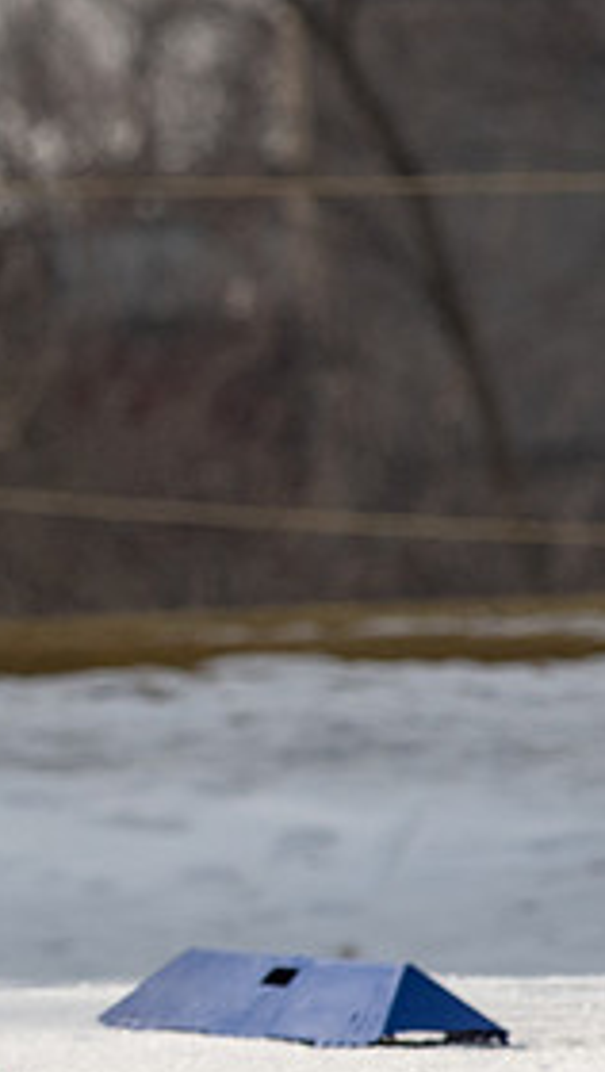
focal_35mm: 1166
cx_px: -459
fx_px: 33174
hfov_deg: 1.0
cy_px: 631
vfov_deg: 1.9
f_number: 7.1
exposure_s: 1/2000
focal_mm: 300
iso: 400
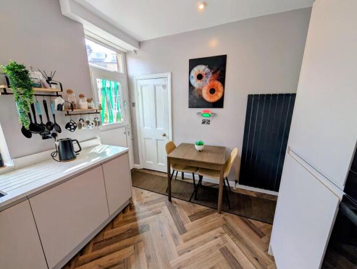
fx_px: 124
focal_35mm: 12
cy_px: 134
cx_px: 178
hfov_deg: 110.4
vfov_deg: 94.7
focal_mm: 2.02
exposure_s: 1/390
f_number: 1.7
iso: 58
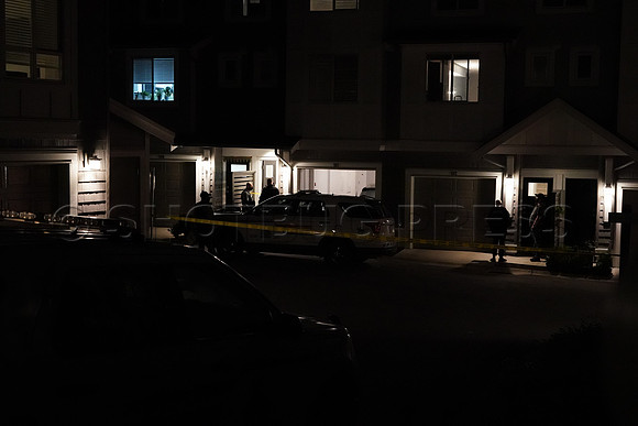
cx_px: 319
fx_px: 886
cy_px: 213
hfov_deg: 39.6
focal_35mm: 50
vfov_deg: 27.0
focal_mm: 50
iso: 16000
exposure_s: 1/60
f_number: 6.3
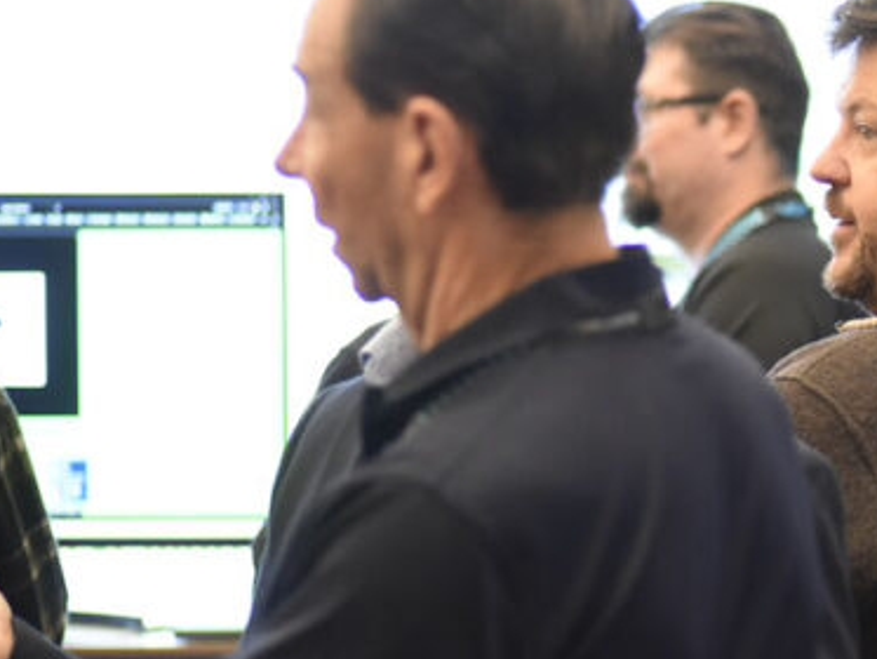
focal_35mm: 264
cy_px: 447
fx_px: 6691
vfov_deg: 5.6
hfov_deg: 7.4
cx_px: 1173
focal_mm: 100
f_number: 2.8
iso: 4000
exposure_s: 1/125
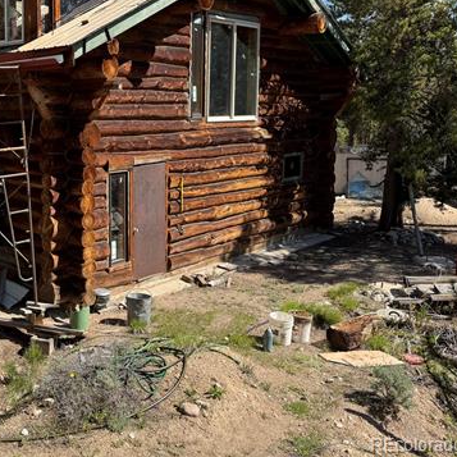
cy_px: 151
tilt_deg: -6.0
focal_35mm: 38
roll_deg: +0.3
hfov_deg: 41.1
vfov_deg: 43.2
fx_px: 568
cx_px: 63
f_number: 1.78
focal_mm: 6.76
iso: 80
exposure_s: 1/2506
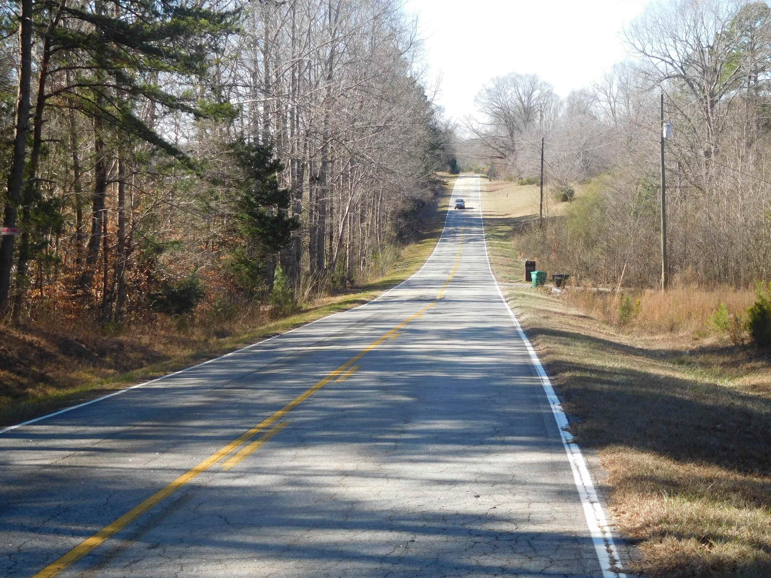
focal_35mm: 62
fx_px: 1381
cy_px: 289
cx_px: 386
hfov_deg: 31.2
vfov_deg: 23.7
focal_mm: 11.1
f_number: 4.4
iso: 125
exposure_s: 1/250
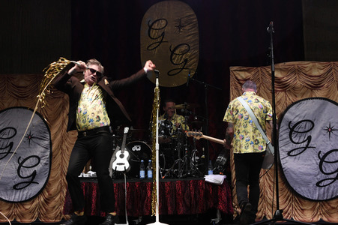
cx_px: 169
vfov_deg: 36.8
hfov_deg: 53.2
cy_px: 112
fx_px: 338
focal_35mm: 36
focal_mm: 36
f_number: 3.5
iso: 1600
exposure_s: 1/200
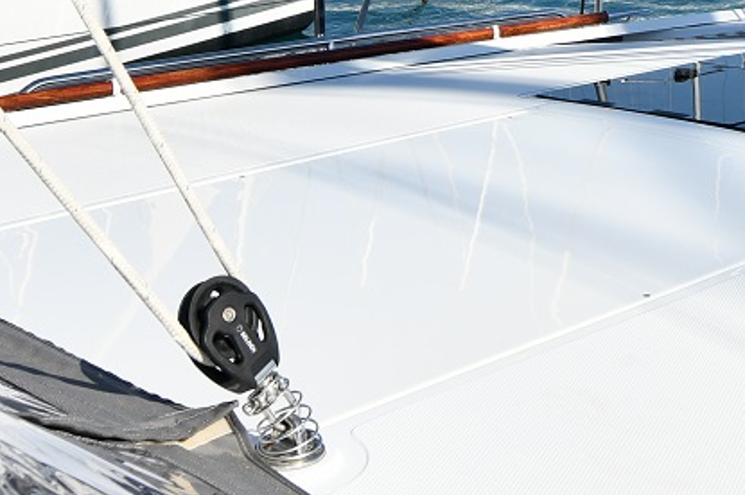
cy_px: -279
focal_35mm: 82
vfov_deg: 15.2
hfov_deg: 23.6
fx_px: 1696
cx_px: 763
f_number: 5.6
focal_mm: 17
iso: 100
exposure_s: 1/500
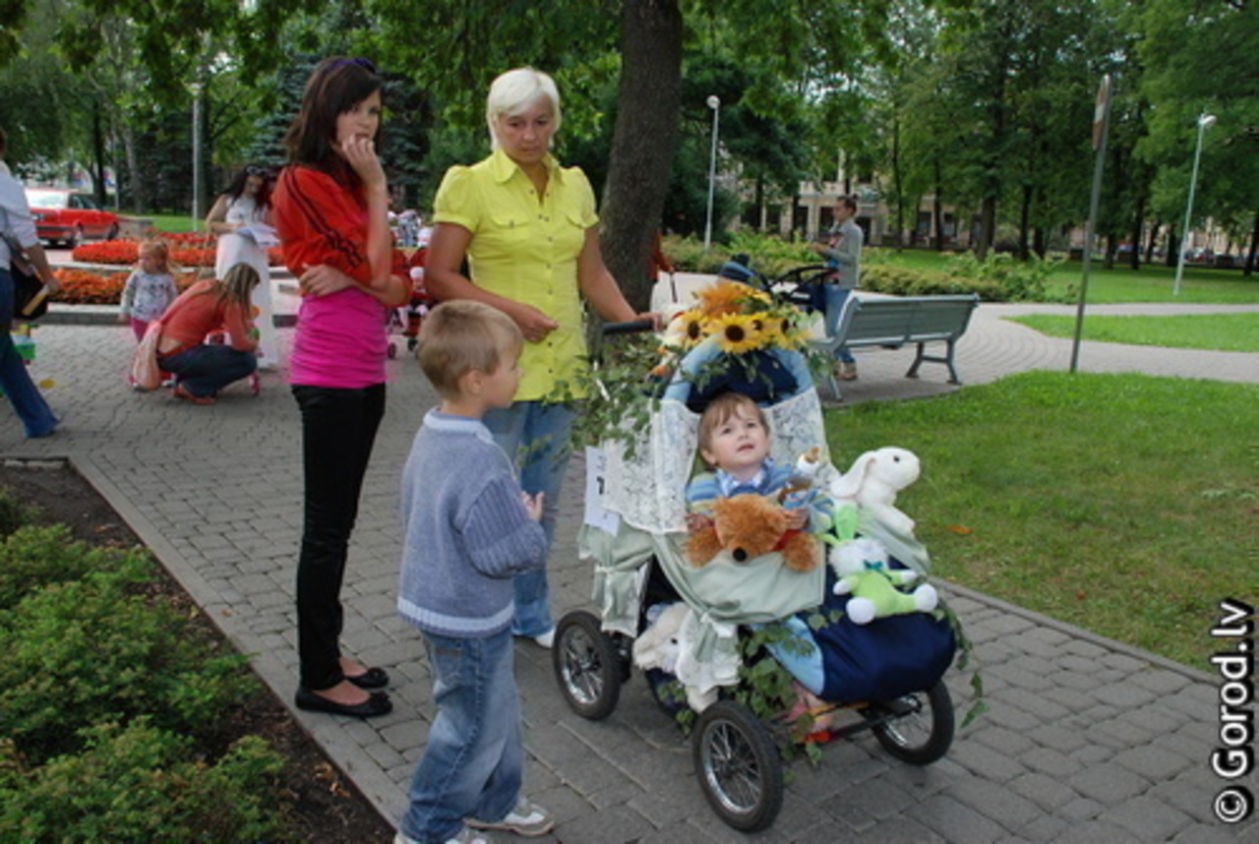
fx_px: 1051
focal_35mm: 30
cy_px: 422
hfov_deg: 61.8
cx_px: 630
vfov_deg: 43.8
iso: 400
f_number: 6.7
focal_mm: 20
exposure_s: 1/200
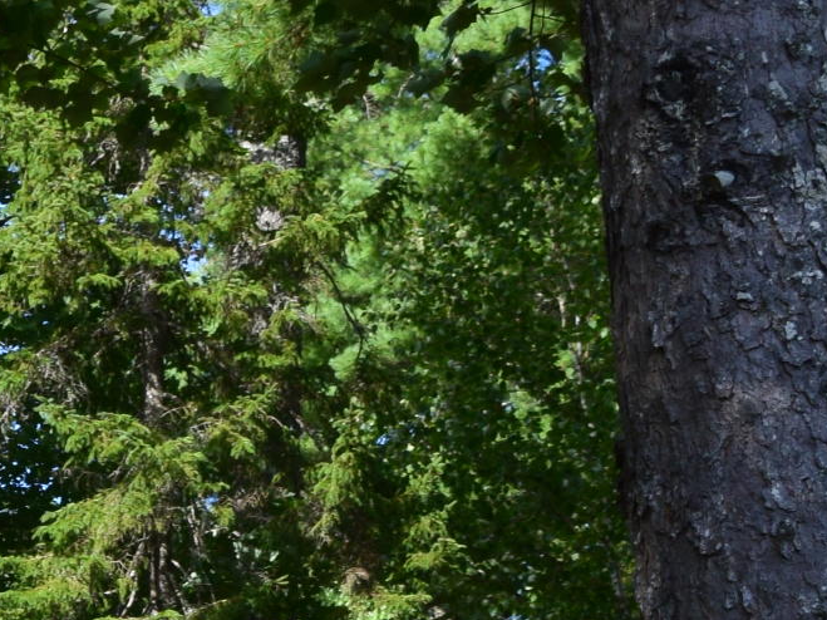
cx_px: -801
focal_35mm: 177
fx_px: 4232
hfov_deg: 10.3
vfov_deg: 8.0
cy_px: 1205
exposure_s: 1/320
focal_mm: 27
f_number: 10
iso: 400
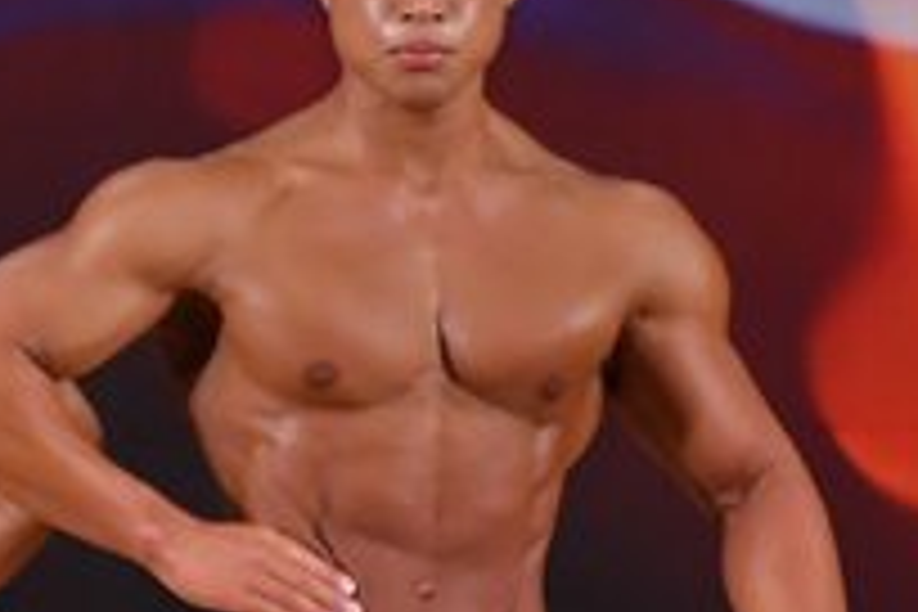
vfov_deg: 1.4
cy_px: 729
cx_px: -443
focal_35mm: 968
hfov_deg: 2.1
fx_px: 24682
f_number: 5.6
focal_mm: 170
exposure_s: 1/400
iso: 3200
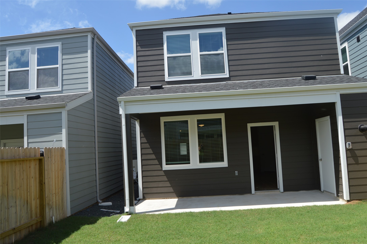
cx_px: 184
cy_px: 122
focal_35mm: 27
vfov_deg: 47.8
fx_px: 275
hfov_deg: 67.4
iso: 100
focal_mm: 18
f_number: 8
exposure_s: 1/250
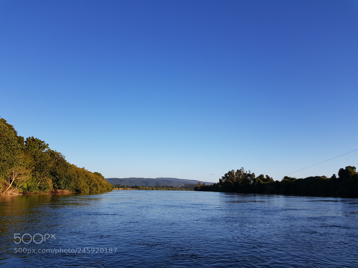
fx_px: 269
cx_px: 179
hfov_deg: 67.3
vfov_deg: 53.1
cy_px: 134
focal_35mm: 26
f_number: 1.7
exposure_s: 1/1380
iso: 40
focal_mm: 4.2
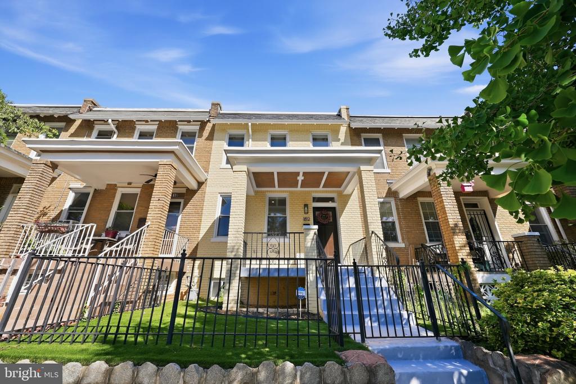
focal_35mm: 14
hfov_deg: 104.2
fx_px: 224
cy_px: 192
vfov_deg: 81.3
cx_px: 288
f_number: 9
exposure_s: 1/125
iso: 80
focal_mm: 14
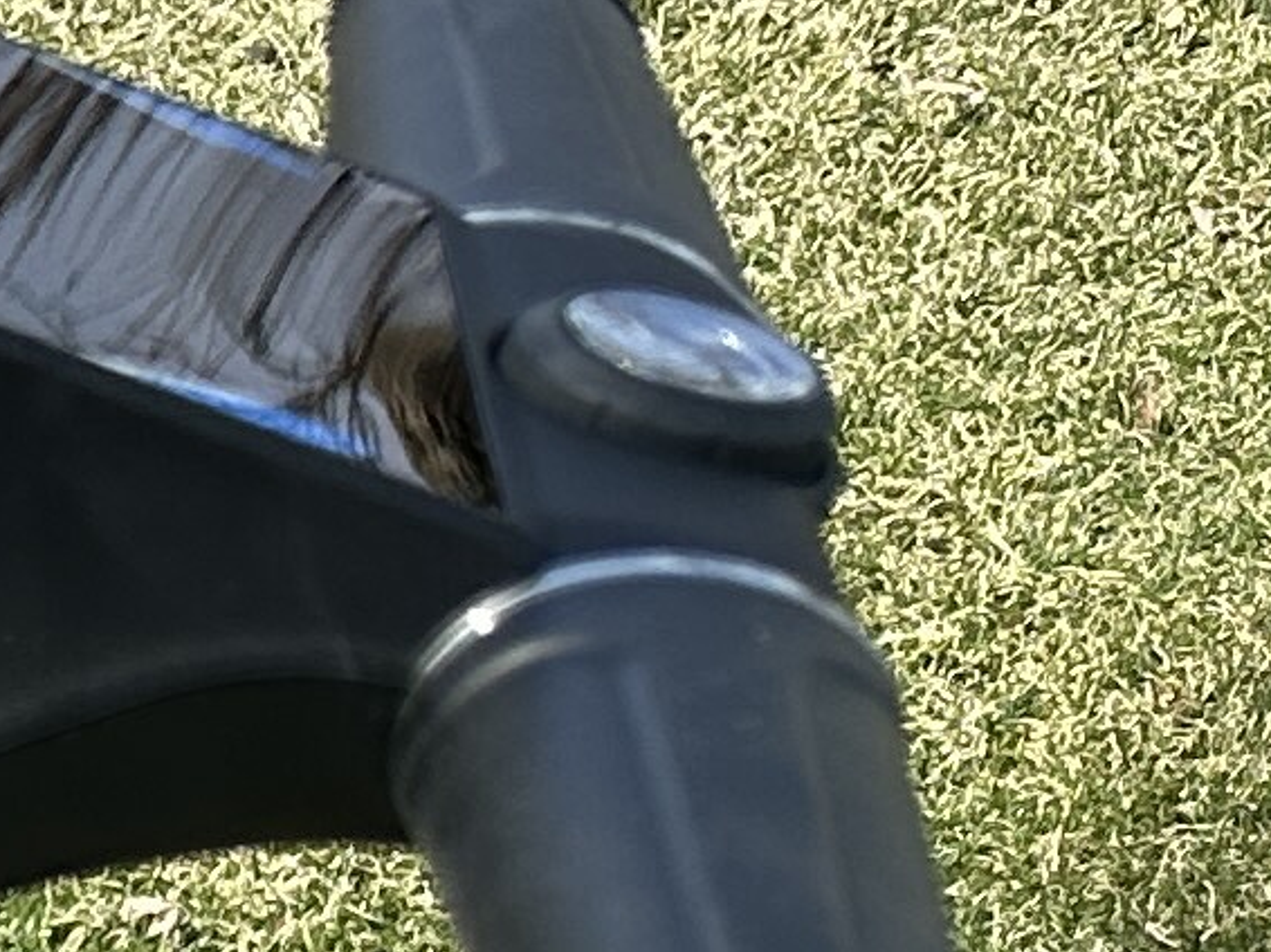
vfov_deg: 7.8
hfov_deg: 8.7
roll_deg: +4.3
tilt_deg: -43.2
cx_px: -3009
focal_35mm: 171
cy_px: 2627
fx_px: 6276
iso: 80
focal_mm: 6.86
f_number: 1.78
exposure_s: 1/2028
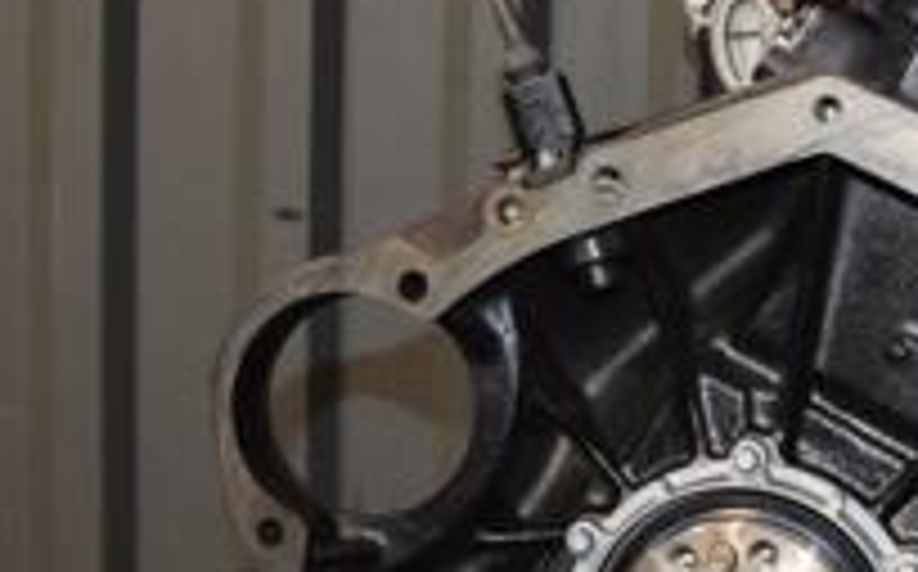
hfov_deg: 25.2
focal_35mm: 81
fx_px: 2024
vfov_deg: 16.1
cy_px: 329
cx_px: 702
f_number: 5
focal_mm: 18
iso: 800
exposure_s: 1/60
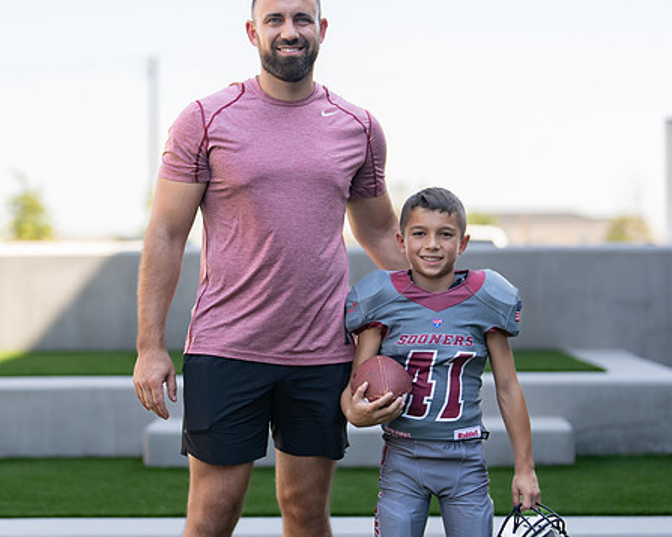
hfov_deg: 23.3
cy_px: 263
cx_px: 320
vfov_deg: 18.7
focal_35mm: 82
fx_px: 1630
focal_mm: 50
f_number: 1.2
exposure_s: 1/2000
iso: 100
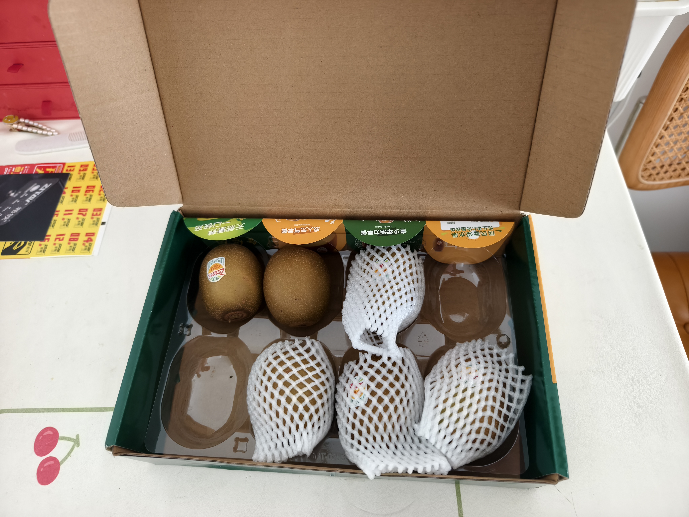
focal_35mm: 23
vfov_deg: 58.9
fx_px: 458
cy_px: 258
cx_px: 344
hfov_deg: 73.9
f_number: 1.75
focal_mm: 8.67
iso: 743
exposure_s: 1/40
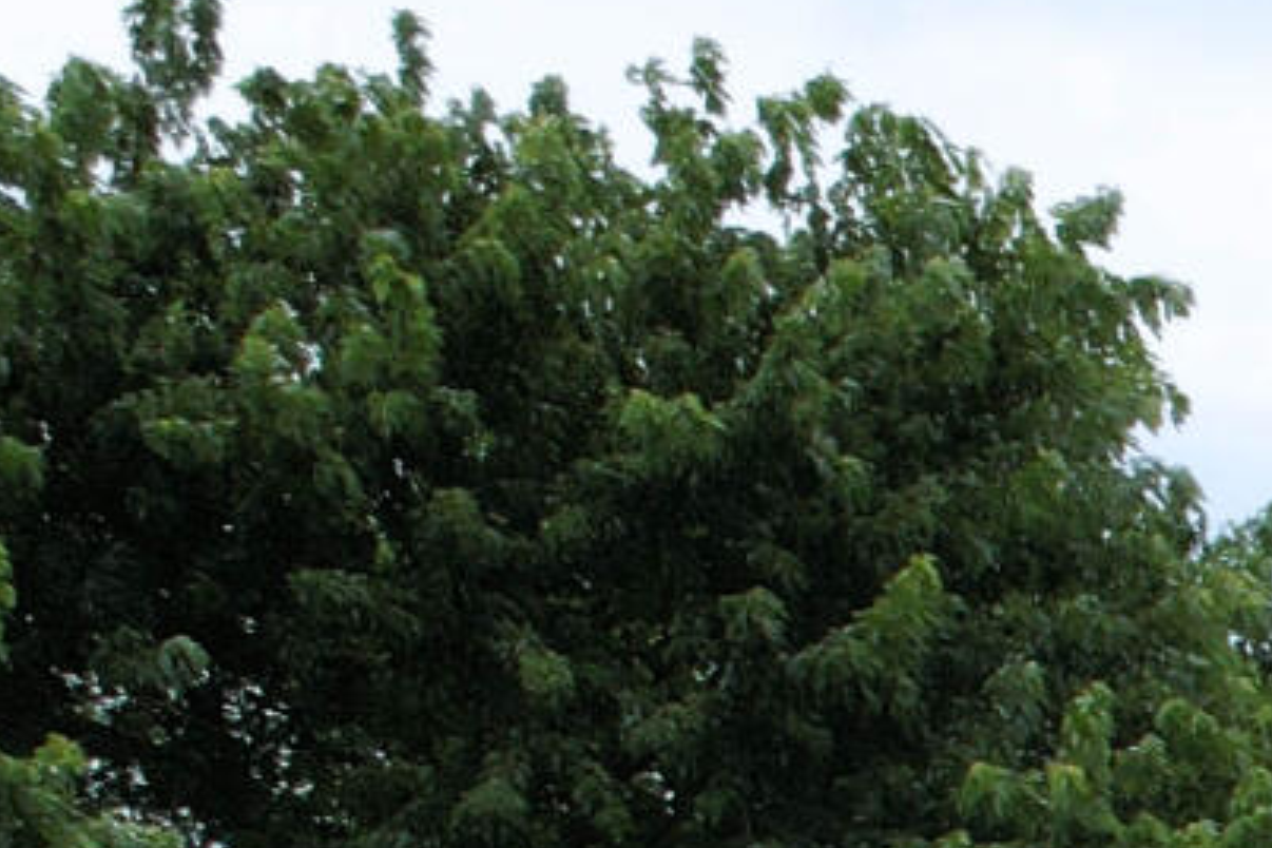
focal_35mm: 164
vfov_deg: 7.5
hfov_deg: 9.2
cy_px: 2436
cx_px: 4126
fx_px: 5794
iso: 100
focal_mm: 8.38
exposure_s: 1/2500
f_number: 2.8
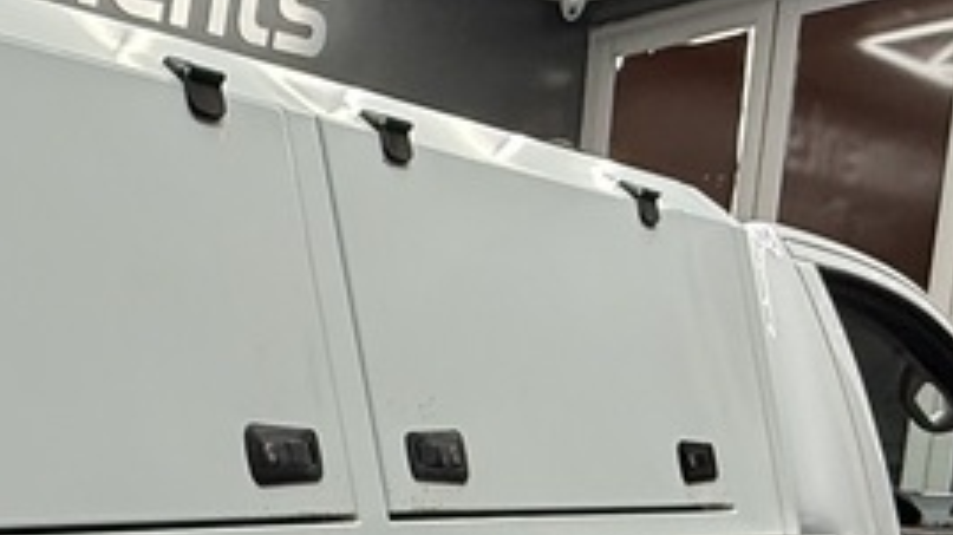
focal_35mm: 58
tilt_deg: -12.5
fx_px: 1465
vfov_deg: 18.3
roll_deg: +2.3
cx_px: -124
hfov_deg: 31.5
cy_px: 815
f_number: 2.2
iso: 125
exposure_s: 1/100
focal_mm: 2.22
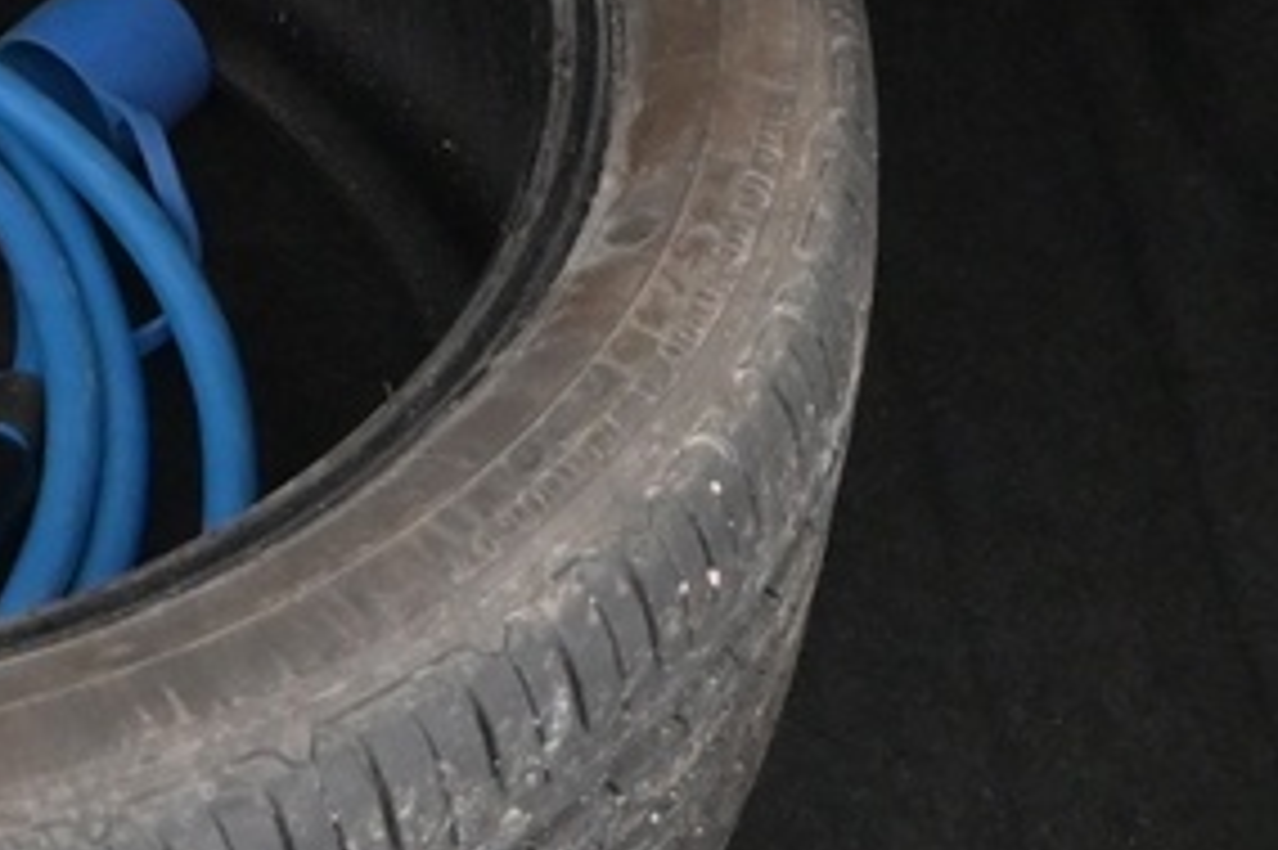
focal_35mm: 137
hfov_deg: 14.4
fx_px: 4860
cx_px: -333
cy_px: -135
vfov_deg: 9.9
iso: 2500
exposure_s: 1/60
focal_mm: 16
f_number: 4
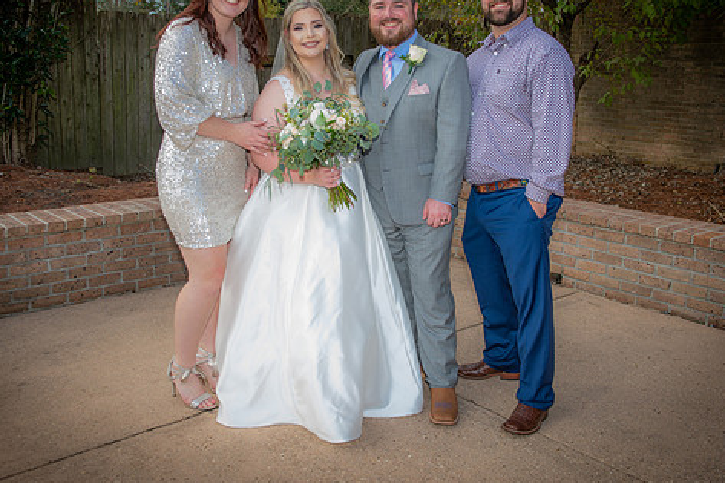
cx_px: 359
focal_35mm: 38
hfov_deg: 50.7
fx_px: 765
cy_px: 193
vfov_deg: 34.9
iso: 50
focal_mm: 31
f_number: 5
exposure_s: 1/125
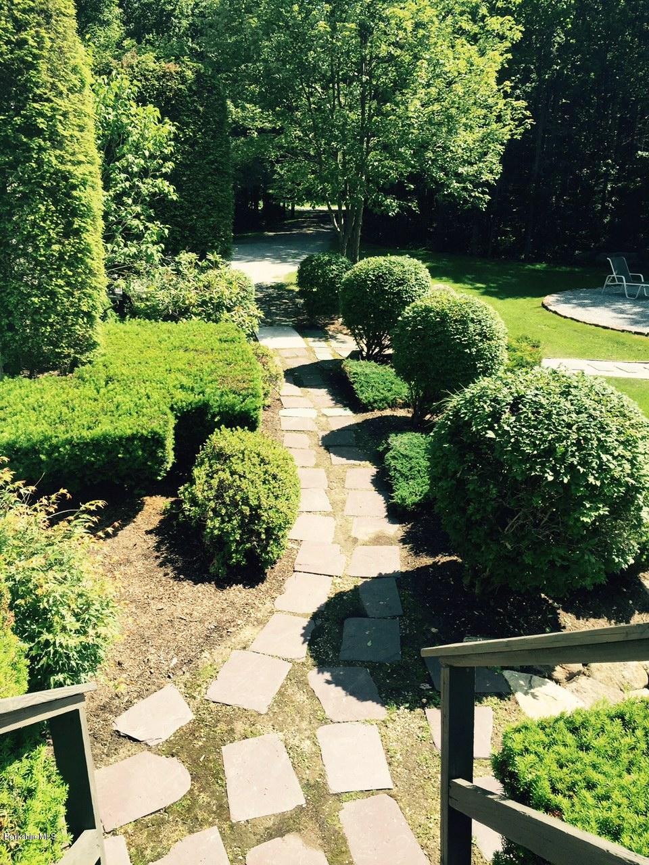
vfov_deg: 61.7
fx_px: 725
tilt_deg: -17.7
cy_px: 432
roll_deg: -1.3
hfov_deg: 48.2
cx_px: 324
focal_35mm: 29
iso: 32
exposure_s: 1/638
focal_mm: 4.15
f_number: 2.2
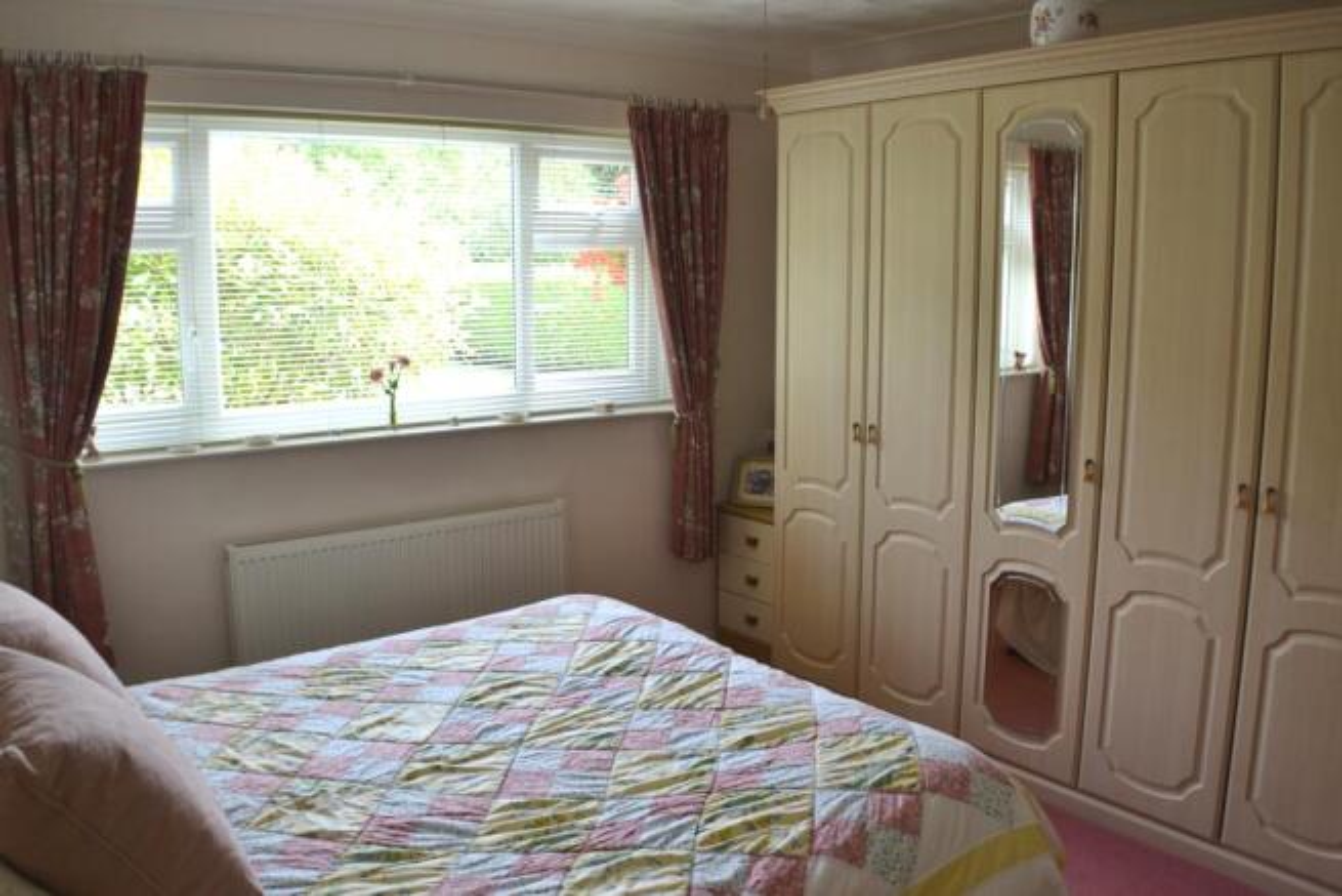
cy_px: 448
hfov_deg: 53.1
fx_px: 1342
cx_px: 671
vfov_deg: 36.9
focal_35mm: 36
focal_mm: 24
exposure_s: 1/100
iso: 400
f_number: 5
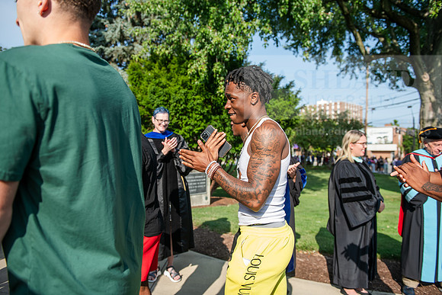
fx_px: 332
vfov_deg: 48.0
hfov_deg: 67.4
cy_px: 148
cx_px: 221
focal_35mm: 27
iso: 80
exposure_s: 1/500
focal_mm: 27
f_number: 3.2
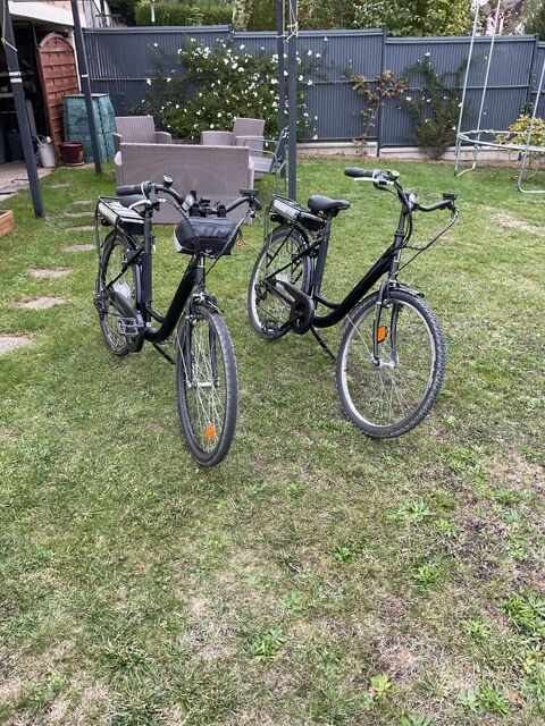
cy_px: 363
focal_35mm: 29
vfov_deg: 61.7
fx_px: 609
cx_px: 272
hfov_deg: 48.2
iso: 64
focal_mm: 3
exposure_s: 1/120
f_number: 1.8
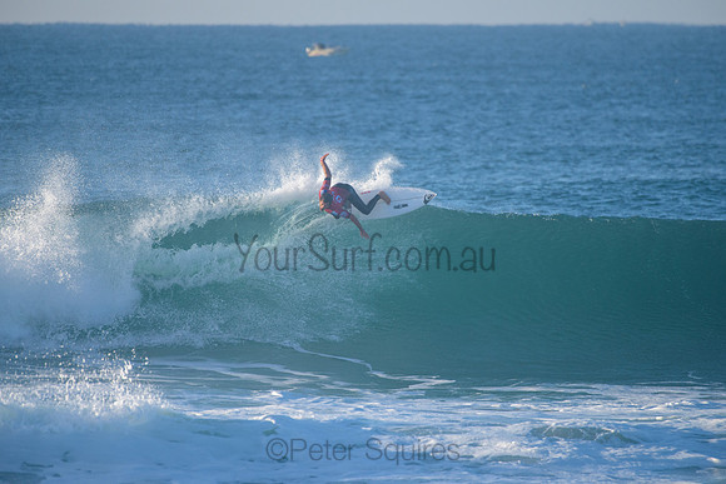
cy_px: 230
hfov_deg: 3.8
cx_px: 364
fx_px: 10886
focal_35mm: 540
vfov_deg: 2.5
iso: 560
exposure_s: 1/2000
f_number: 5.6
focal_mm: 500
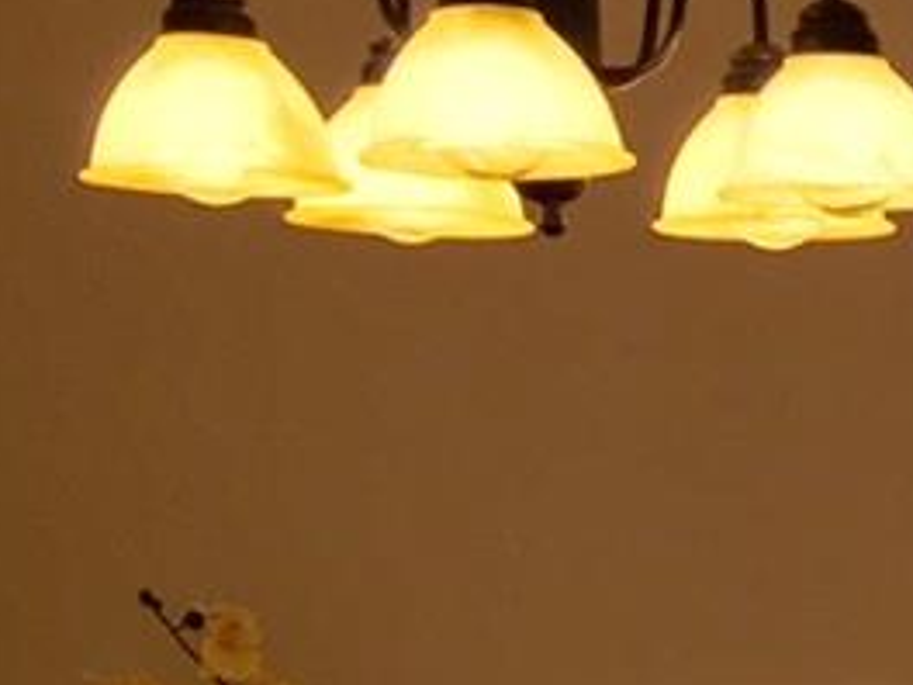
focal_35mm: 165
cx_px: 2289
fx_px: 4352
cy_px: 1200
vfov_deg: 8.7
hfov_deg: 10.2
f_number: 2.2
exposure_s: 1/120
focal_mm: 4.15
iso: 40
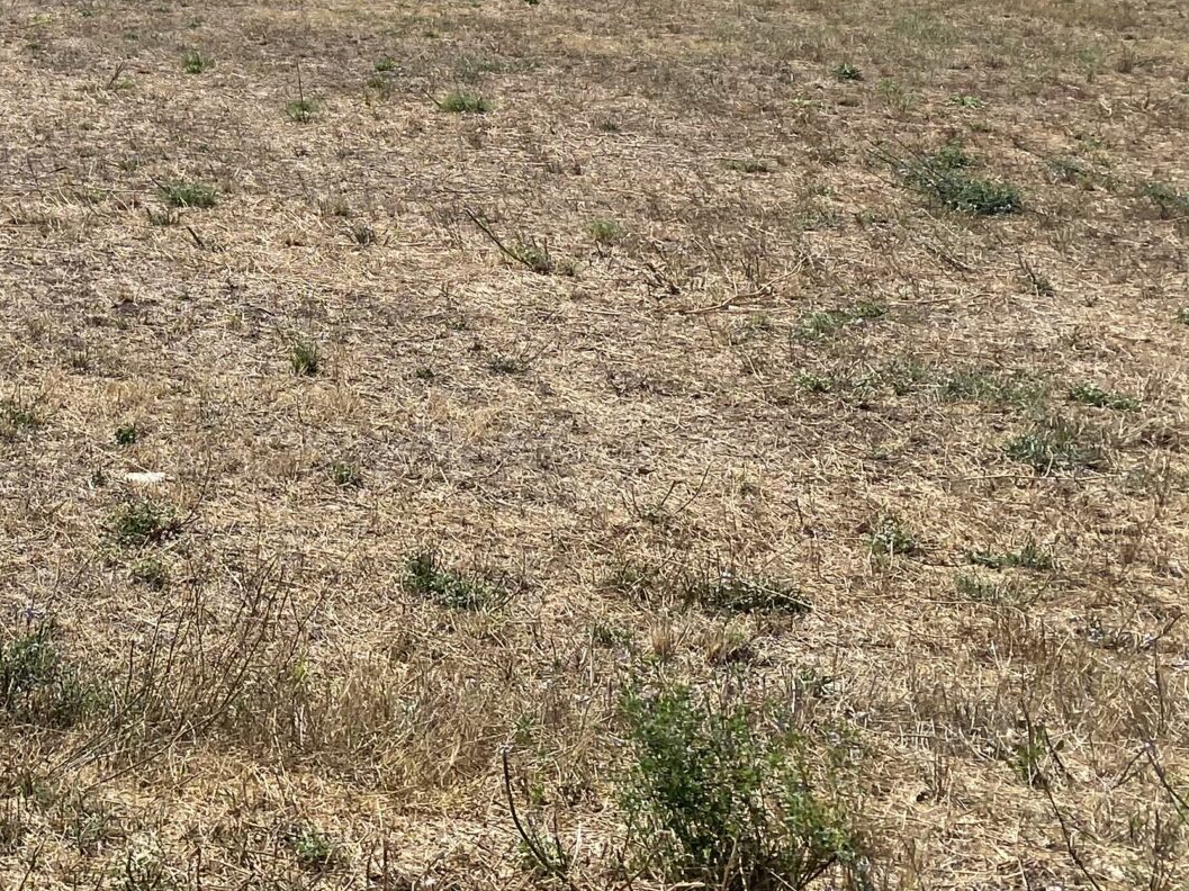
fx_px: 2163
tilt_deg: +1.0
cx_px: -201
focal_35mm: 63
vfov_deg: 21.6
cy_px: -170
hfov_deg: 27.4
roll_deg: +1.4
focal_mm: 4.25
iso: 32
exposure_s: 1/3846
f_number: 1.8
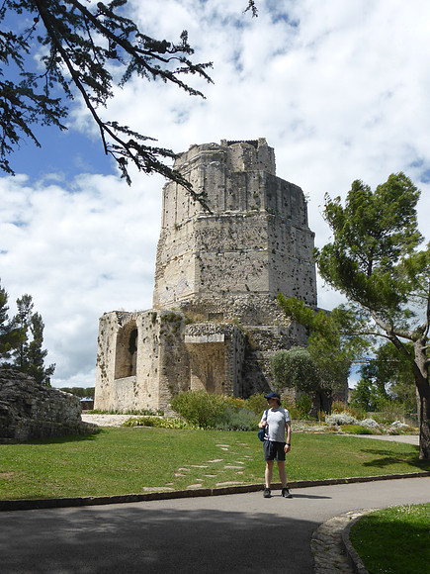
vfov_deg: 52.6
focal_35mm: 35
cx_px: 215
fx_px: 580
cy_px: 287
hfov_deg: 40.7
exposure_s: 1/1300
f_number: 3.7
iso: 100
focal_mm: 6.1
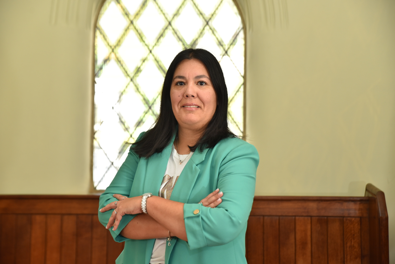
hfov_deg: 36.2
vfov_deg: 24.6
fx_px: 604
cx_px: 198
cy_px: 132
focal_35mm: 55
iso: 500
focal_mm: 55
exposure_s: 1/200
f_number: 4
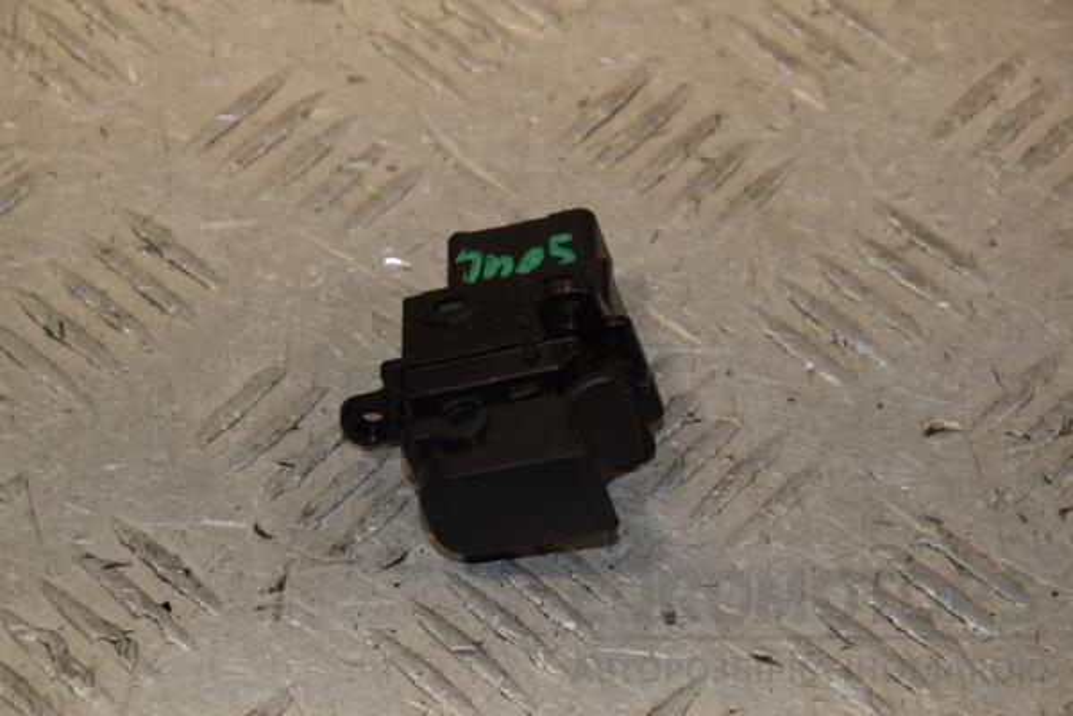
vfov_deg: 8.7
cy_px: 358
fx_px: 4694
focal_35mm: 158
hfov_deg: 13.0
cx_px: 536
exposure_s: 1/200
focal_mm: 105
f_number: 9
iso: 800
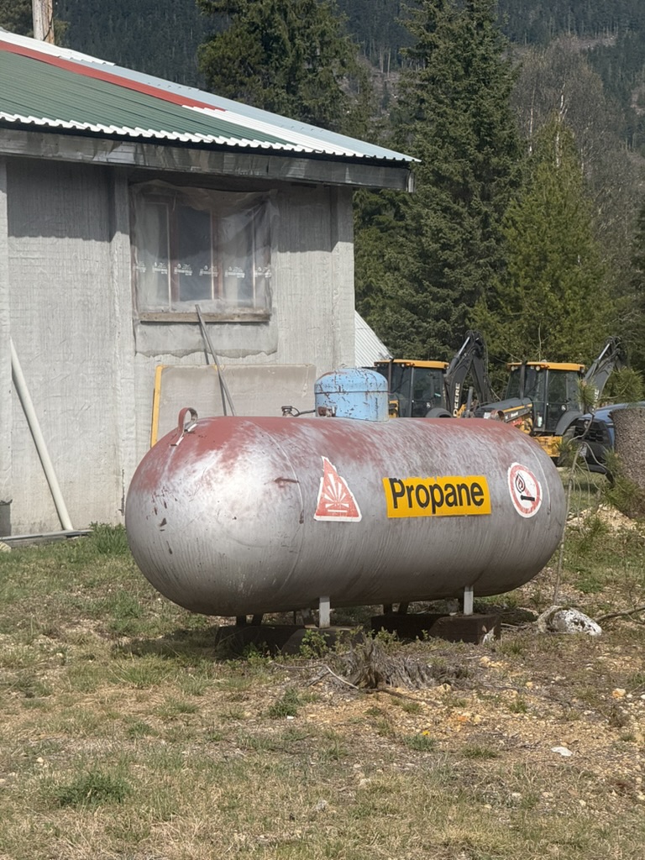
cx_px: 322
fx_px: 2981
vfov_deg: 16.4
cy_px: 430
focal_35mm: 120
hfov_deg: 12.3
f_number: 2.8
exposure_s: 1/2439
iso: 64
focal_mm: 15.66
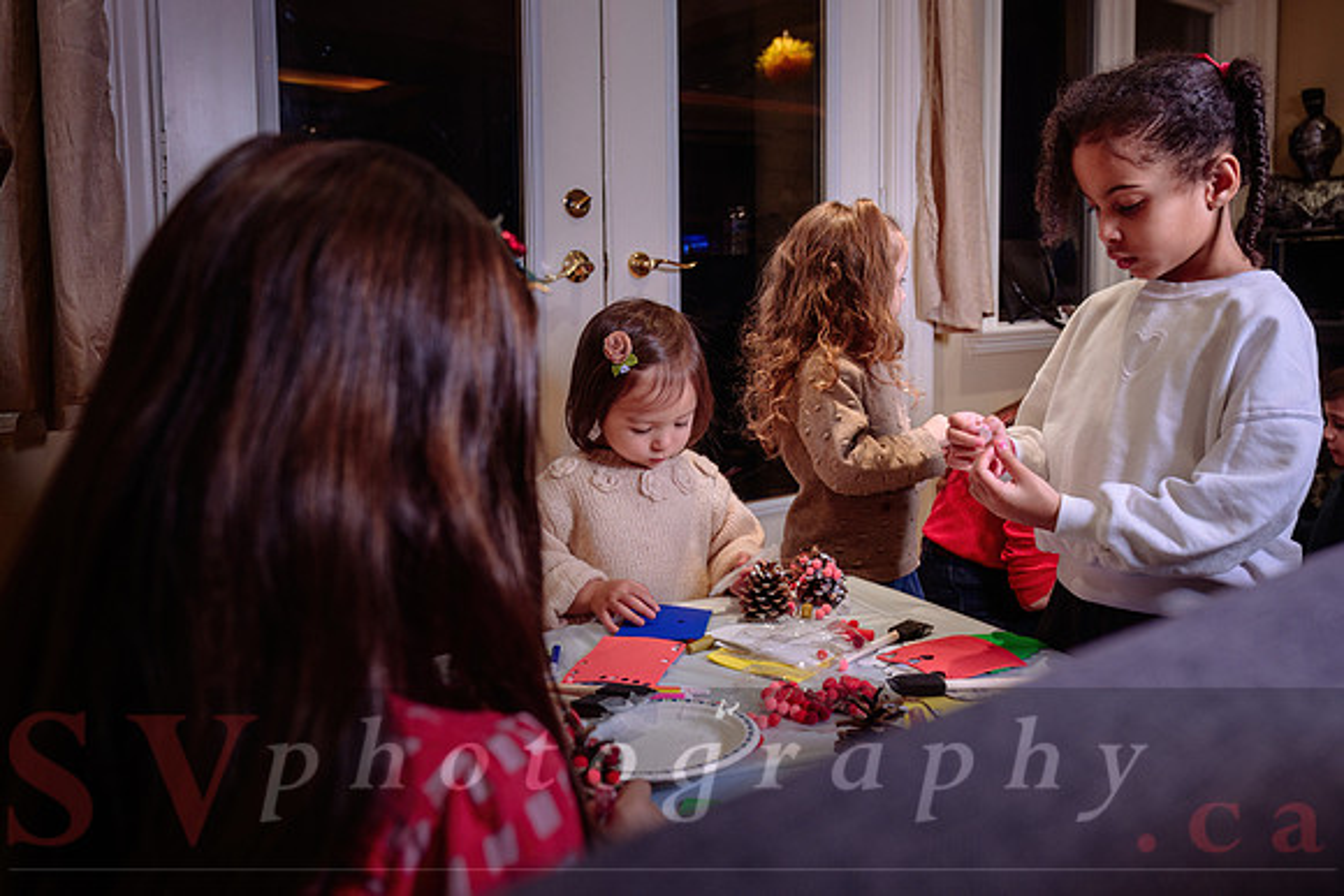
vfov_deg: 44.6
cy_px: 364
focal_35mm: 29
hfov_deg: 62.9
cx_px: 805
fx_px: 1088
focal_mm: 24
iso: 500
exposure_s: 1/50
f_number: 4
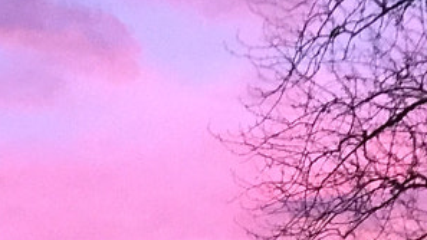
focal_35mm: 170
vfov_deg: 6.6
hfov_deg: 12.3
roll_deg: +2.9
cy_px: 693
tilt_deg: +6.4
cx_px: -118
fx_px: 1925
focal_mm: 4.15
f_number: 2.2
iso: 250
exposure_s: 1/33
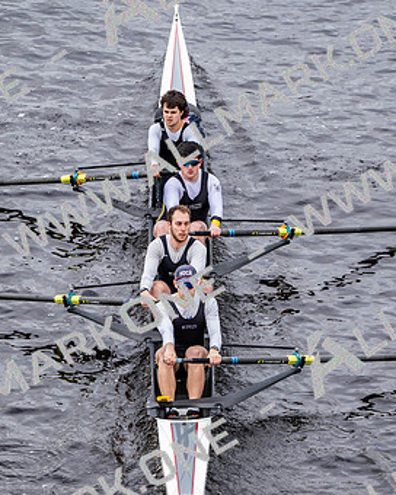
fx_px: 4688
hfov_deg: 4.8
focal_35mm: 320
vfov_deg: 6.0
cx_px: 182
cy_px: 261
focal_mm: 200
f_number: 2.8
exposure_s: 1/2000
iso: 250
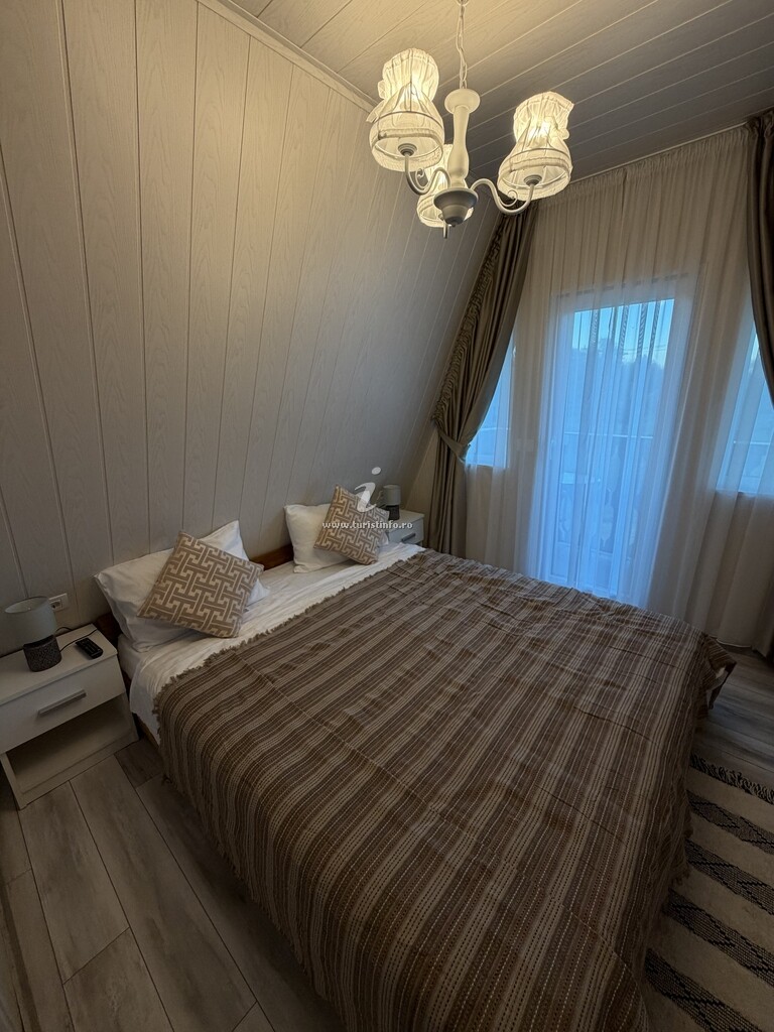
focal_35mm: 14
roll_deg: +1.8
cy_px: 516
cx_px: 387
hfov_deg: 85.7
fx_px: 417
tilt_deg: -17.2
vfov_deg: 102.1
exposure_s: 1/100
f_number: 2.2
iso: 100
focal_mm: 2.22
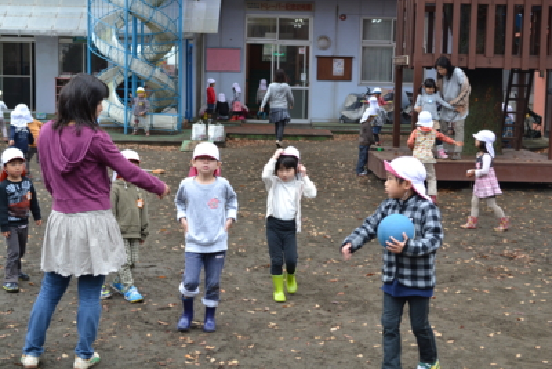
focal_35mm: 57
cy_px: 184
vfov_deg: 23.8
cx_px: 276
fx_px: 874
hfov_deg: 35.0
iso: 400
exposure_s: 1/125
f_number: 5.6
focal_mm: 38
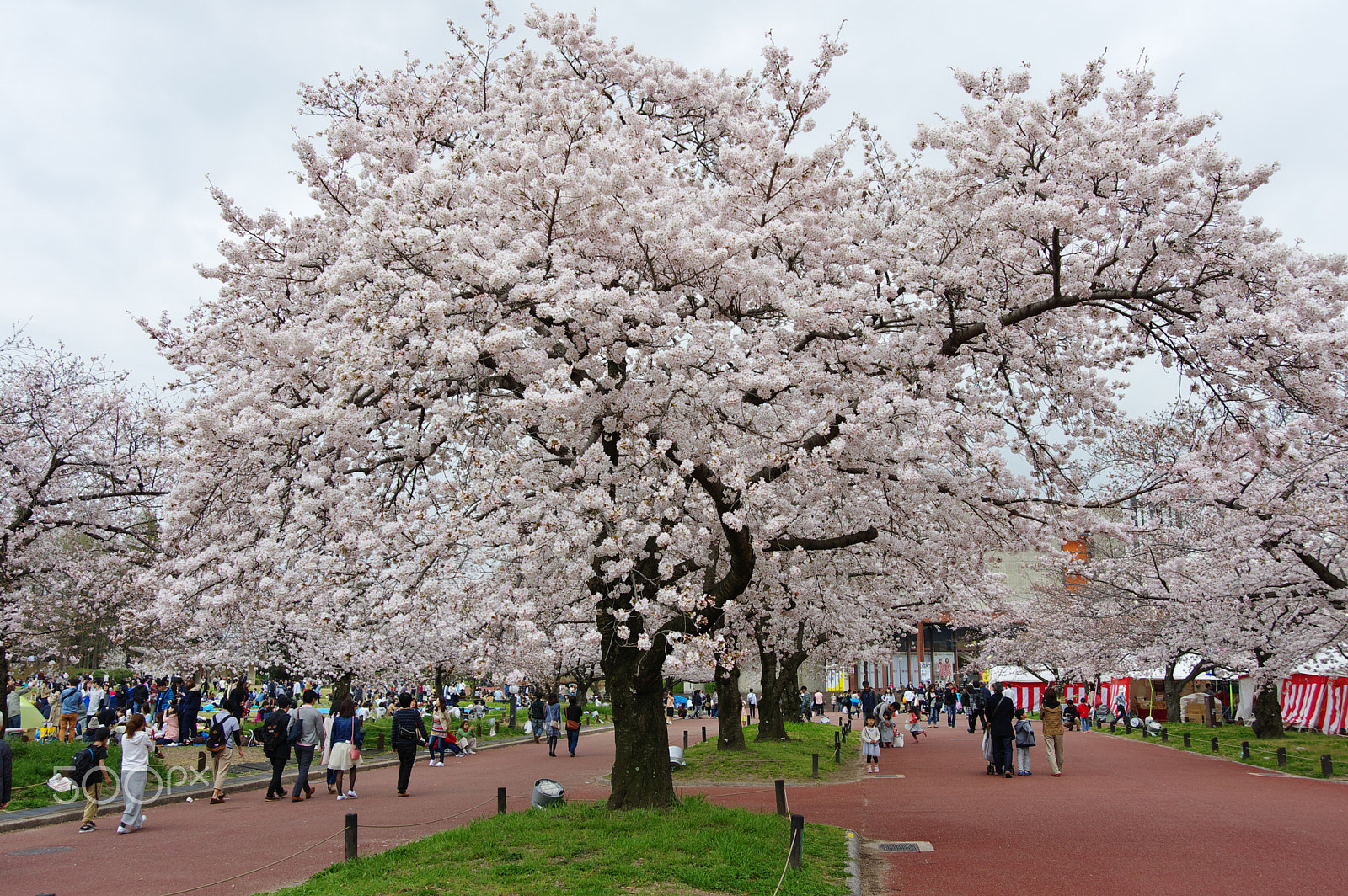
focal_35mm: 30
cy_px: 448
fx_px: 1122
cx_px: 674
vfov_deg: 43.5
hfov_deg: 62.0
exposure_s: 1/100
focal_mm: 20
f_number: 4
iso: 100
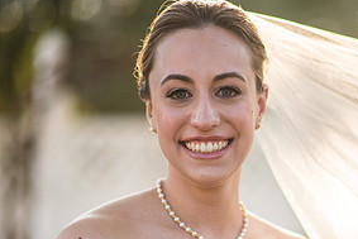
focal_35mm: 174
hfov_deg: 11.7
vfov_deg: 7.9
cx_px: 345
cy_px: 232
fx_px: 1731
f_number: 1.4
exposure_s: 1/4000
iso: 100
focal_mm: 85
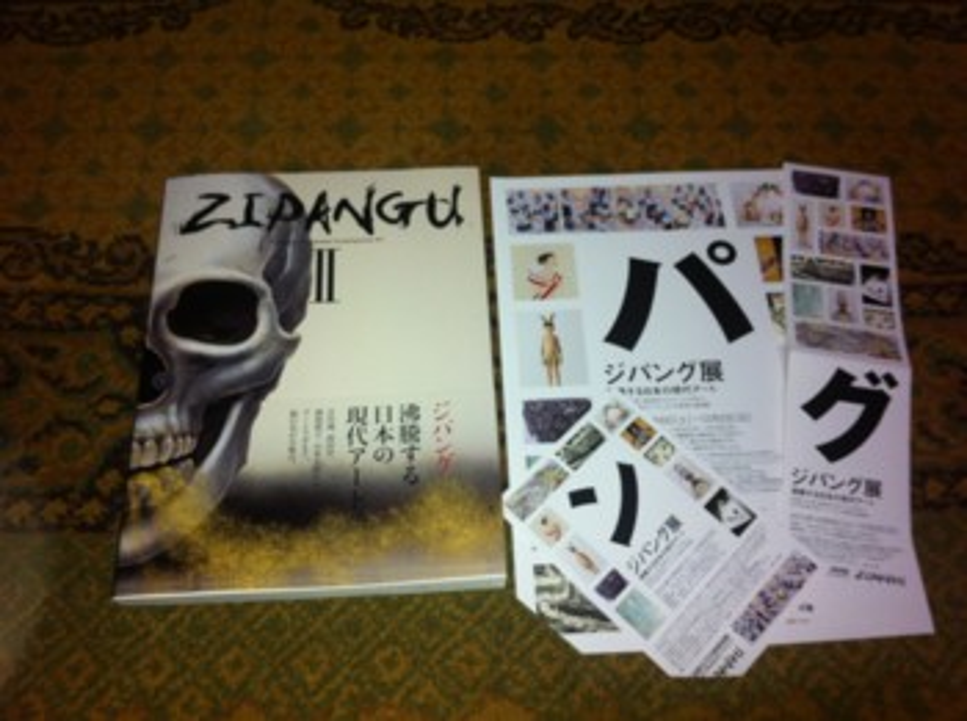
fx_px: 976
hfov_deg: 52.7
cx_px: 484
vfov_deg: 40.6
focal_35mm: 35
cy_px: 360
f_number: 2.8
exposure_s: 1/25
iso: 80
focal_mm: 3.85
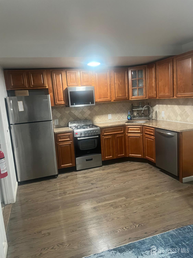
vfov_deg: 67.3
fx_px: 193
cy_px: 129
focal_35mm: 26
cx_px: 96
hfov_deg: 53.1
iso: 320
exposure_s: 1/60
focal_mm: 5.7
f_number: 1.5
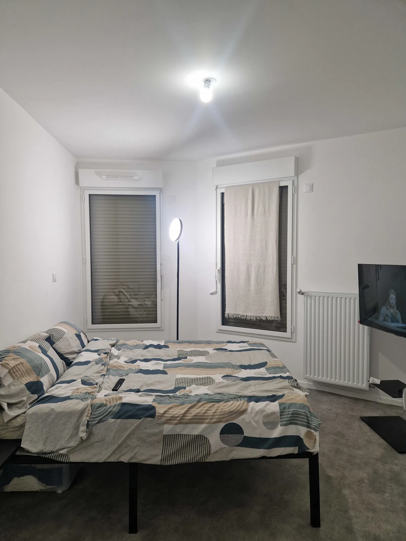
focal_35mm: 23
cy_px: 270
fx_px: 360
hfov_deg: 58.9
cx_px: 203
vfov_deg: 73.9
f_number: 1.8
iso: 100
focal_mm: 5.4
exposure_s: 1/100
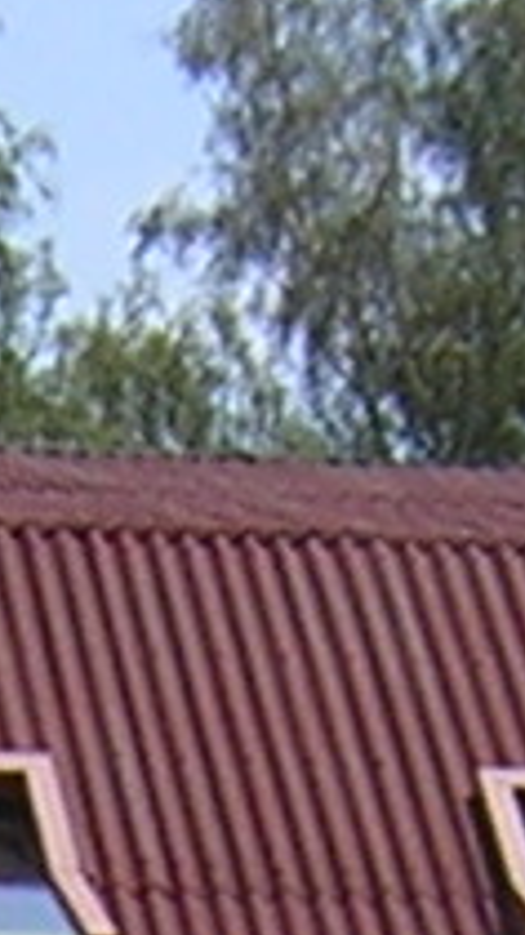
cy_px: 1857
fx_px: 7406
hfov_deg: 4.0
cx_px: -356
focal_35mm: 299
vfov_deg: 7.0
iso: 100
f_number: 5.2
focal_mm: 4.7
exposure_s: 1/359
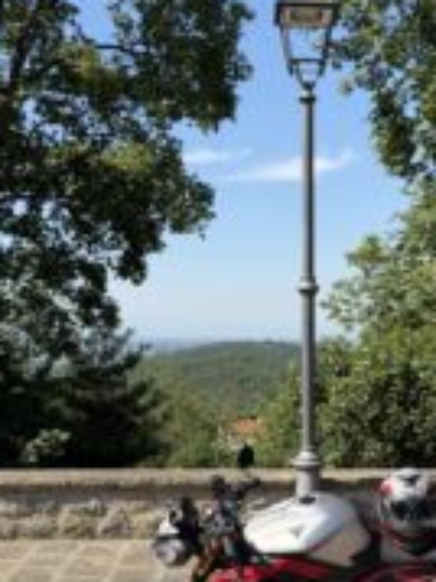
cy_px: 463
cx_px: 329
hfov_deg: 28.6
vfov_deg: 36.9
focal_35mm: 50
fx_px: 841
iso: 80
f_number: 1.78
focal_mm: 6.76
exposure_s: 1/3425
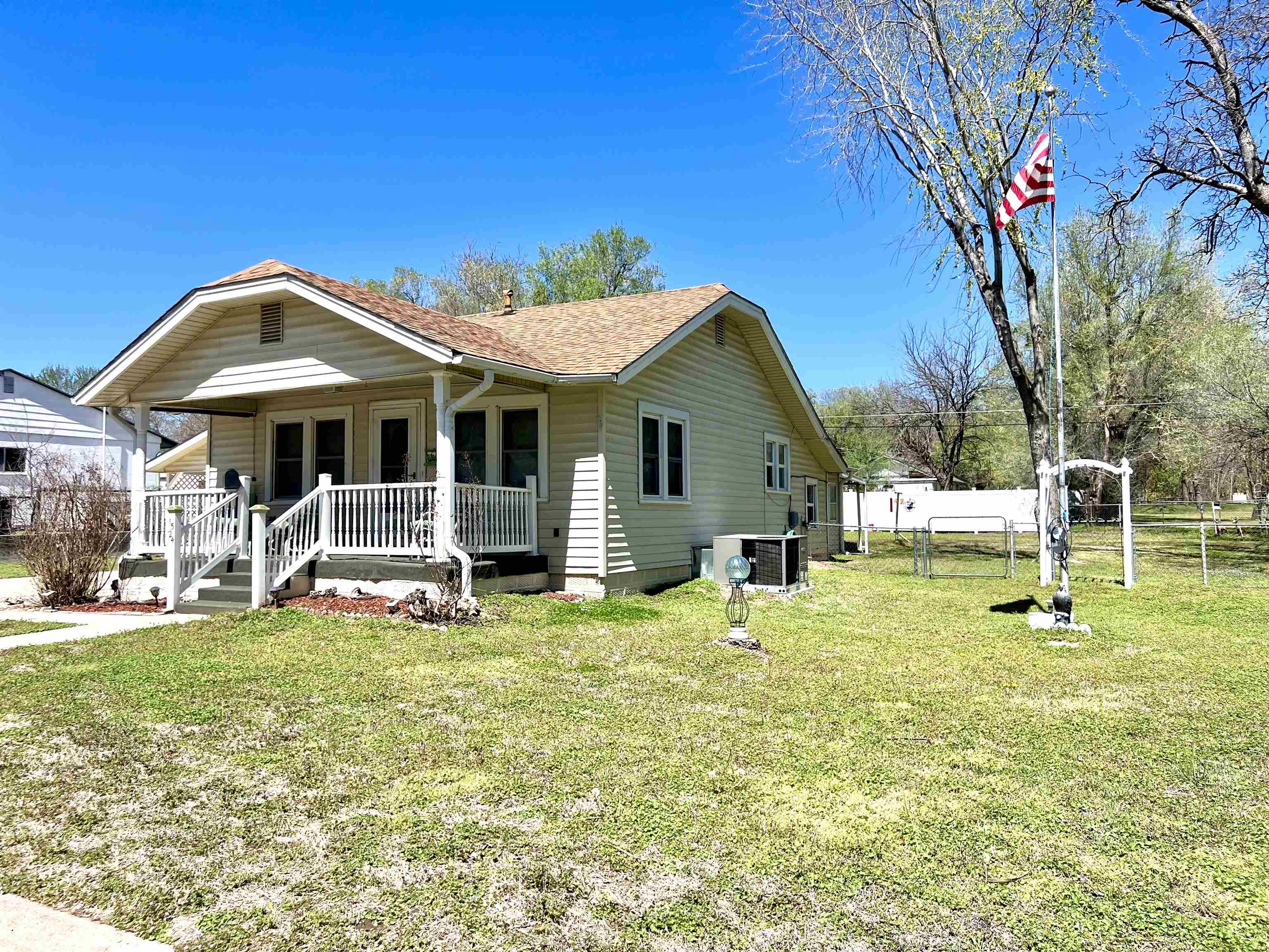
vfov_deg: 53.1
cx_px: 634
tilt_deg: +1.7
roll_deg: +0.9
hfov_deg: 67.3
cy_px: 476
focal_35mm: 26
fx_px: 953
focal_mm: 5.7
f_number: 1.5
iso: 50
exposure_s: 1/4831
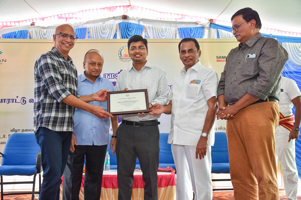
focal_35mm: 39
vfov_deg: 34.2
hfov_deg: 49.5
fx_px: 326
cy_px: 100
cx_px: 150
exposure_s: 1/125
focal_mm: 26
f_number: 4.5
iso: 640
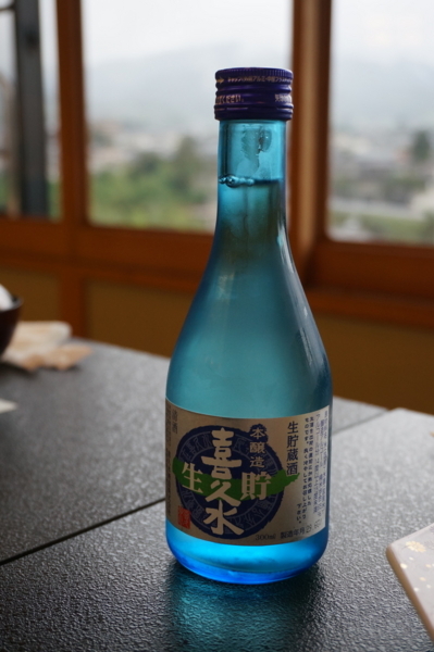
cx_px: 217
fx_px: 842
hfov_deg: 28.9
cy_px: 326
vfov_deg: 42.4
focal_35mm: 46
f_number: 5
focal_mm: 31
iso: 500
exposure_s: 1/60
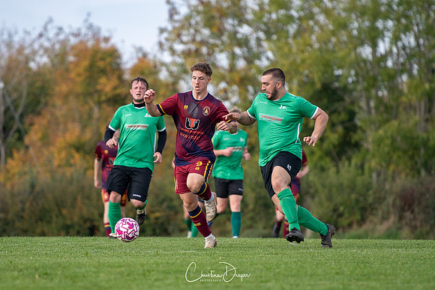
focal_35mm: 368
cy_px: 158
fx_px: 4451
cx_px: 178
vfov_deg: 3.7
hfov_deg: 5.6
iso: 320
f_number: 2.8
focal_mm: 200
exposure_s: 1/2000
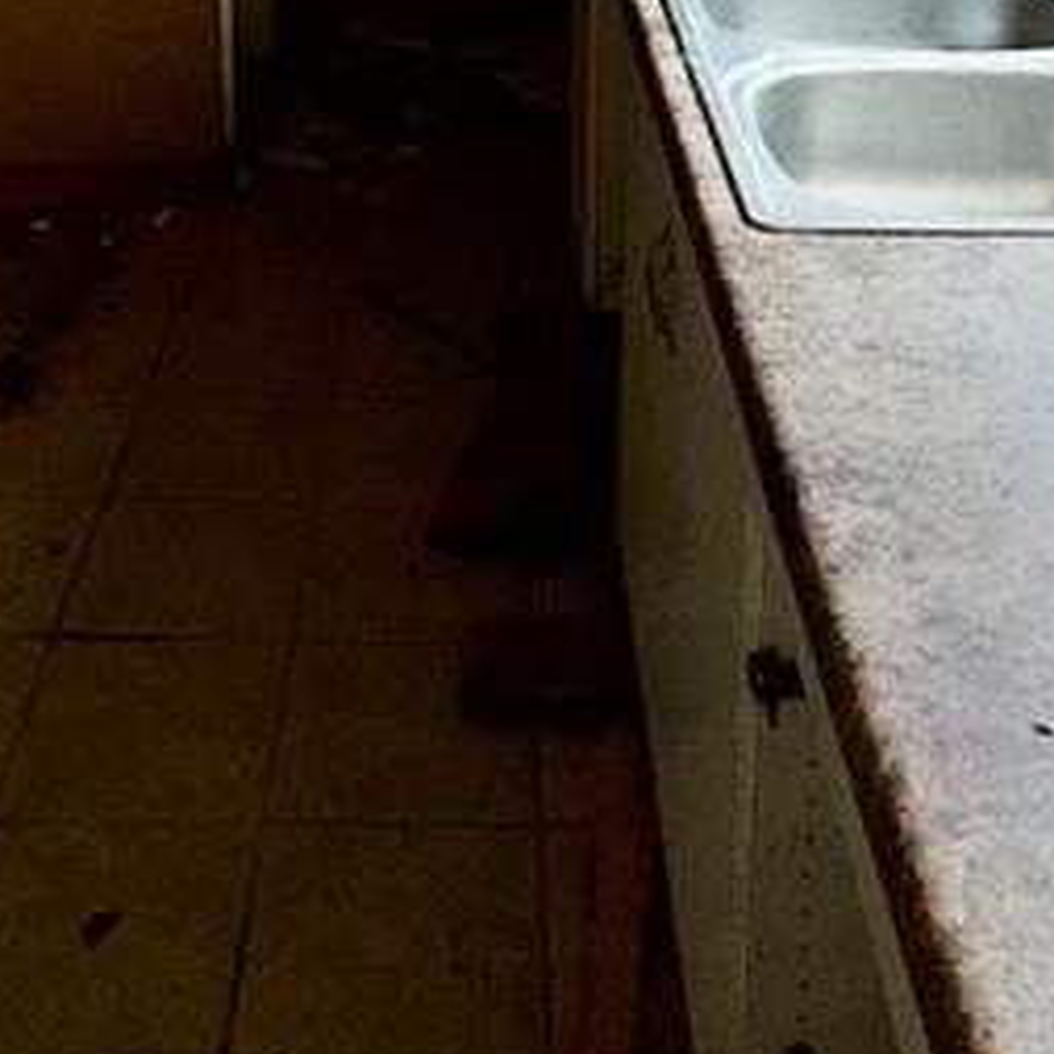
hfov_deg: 34.0
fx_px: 1722
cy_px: -154
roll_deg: -1.4
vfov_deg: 29.9
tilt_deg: -11.3
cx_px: 496
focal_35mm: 50
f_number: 2.2
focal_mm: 2.22
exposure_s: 1/188
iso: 16
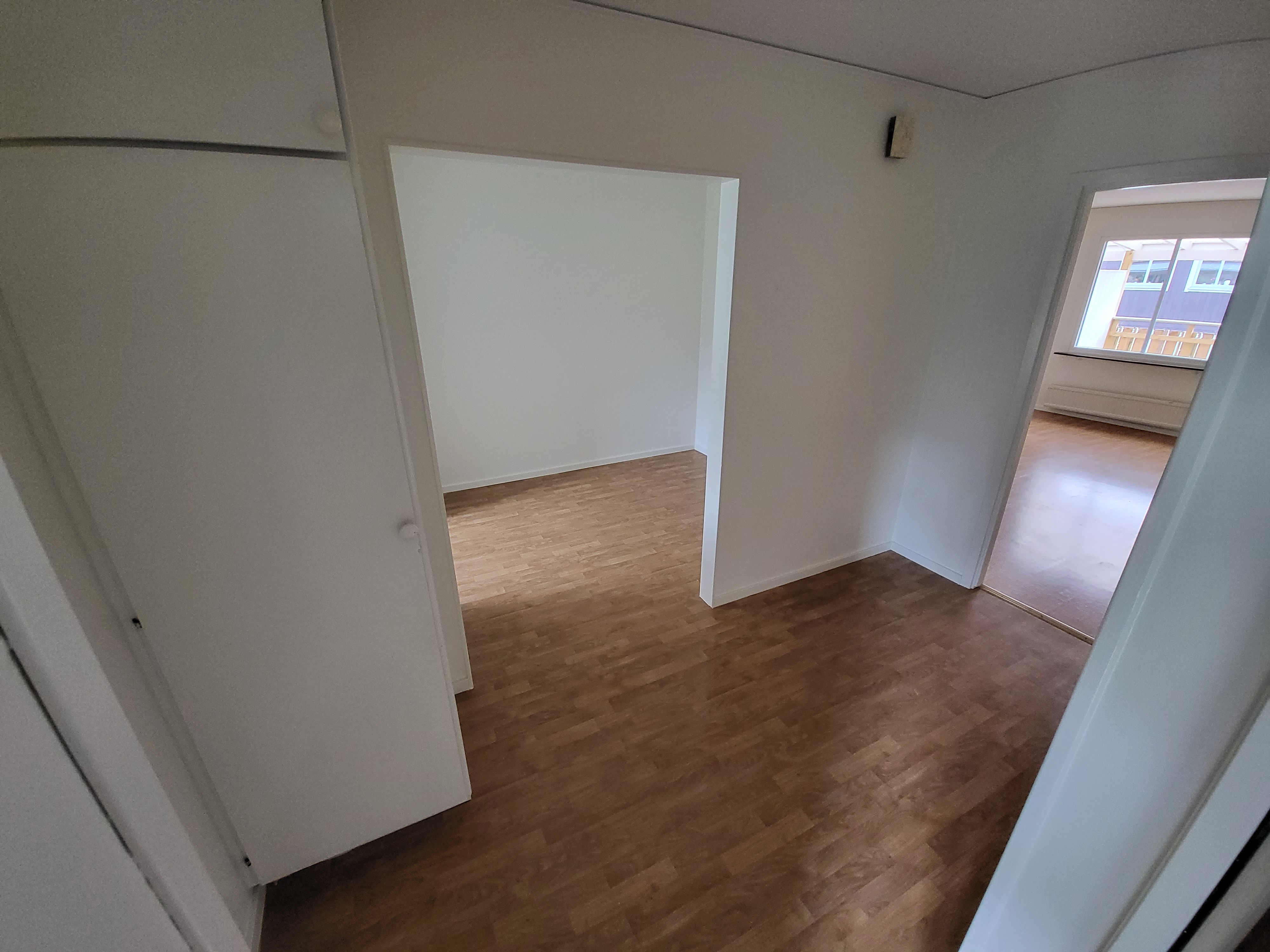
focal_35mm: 13
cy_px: 476
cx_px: 635
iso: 640
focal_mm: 1.74
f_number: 2.2
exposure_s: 1/33
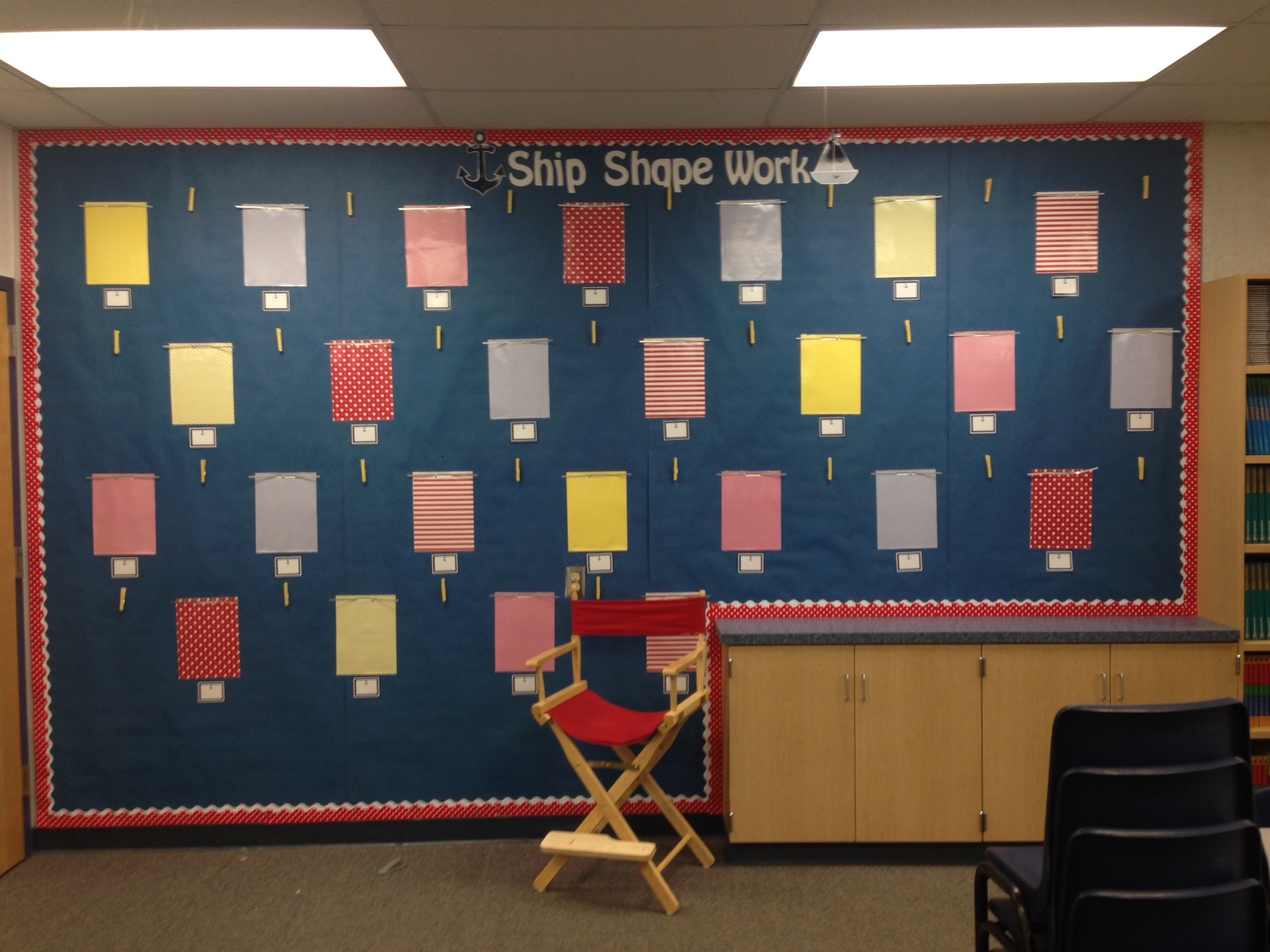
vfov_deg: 42.9
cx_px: 635
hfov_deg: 55.4
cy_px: 476
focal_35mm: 33
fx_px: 1211
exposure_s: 1/20
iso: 50
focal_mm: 4.12
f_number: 2.4
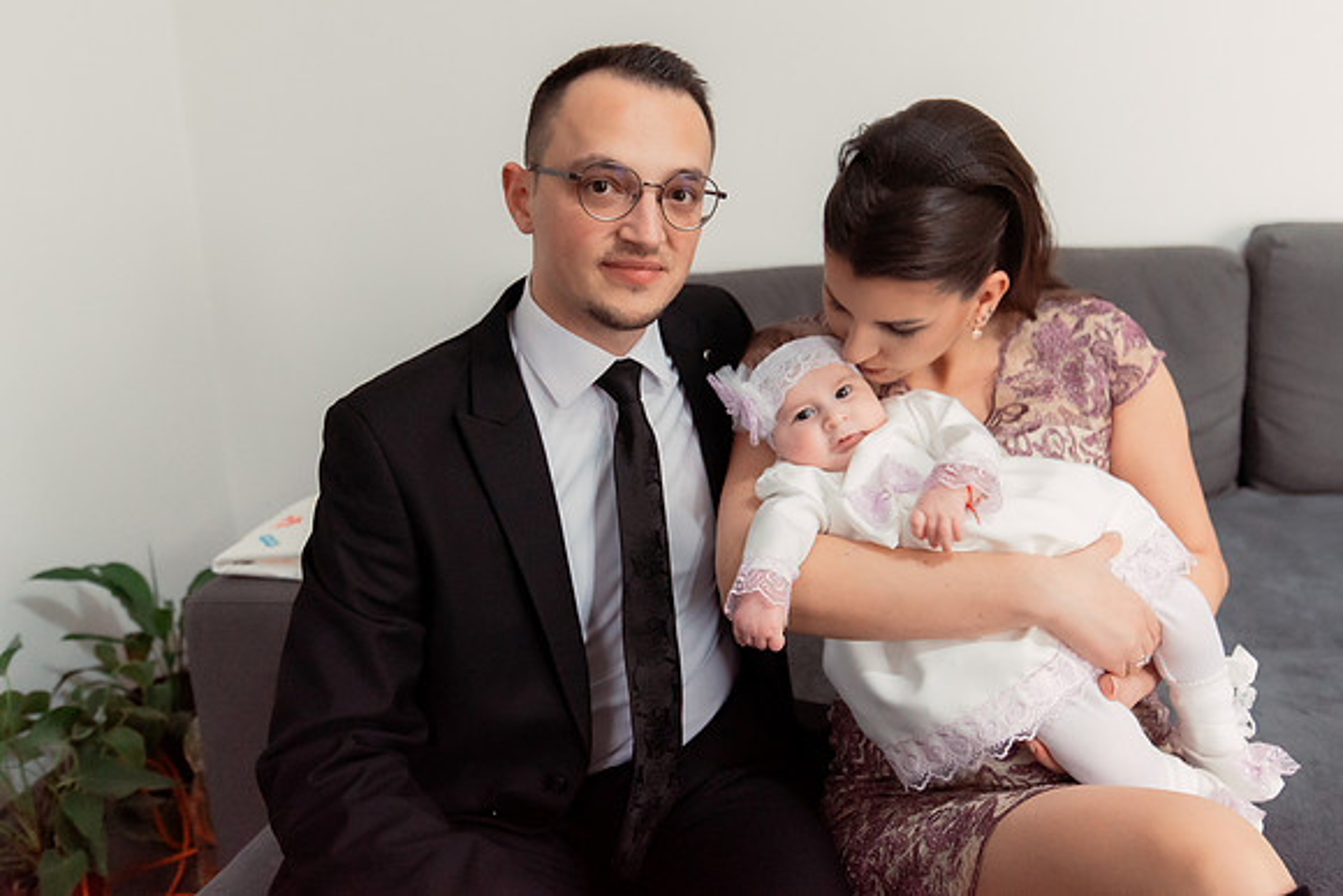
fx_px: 1175
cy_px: 308
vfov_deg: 41.3
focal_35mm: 31
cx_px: 672
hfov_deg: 59.5
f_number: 2.8
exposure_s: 1/200
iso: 2000
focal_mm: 24
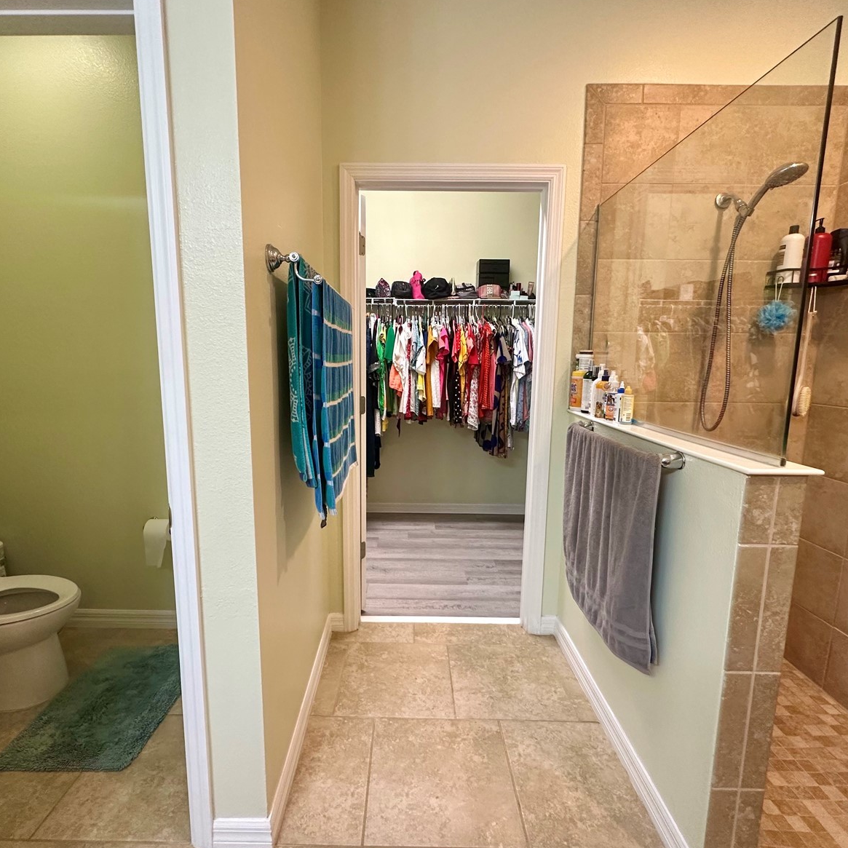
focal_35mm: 17
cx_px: 404
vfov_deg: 84.0
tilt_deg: -7.6
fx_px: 471
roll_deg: -1.0
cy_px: 427
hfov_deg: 83.9
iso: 250
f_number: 2.2
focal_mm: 2.22
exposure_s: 1/60
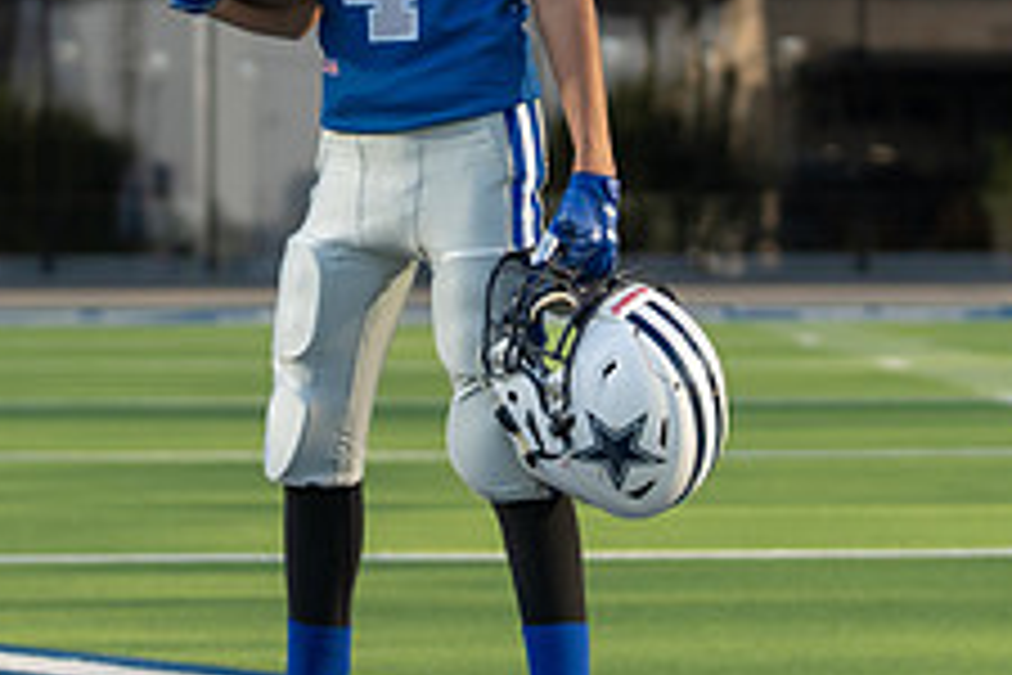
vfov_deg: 7.2
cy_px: 137
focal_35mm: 191
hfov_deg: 10.8
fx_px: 5369
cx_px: 438
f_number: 2.8
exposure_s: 1/640
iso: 100
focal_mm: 70
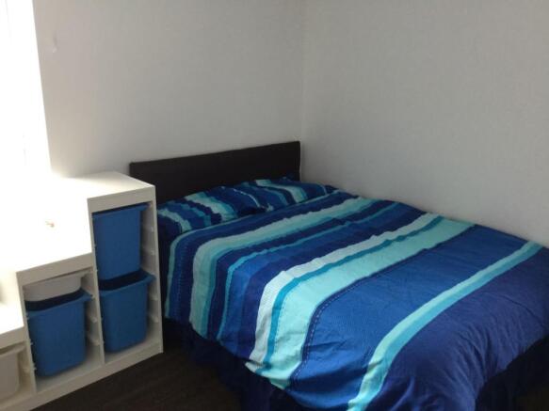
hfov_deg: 58.4
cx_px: 274
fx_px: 492
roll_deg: -2.8
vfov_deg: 45.4
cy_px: 206
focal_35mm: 31
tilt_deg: -16.7
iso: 64
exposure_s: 1/33
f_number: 2.4
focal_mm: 3.3
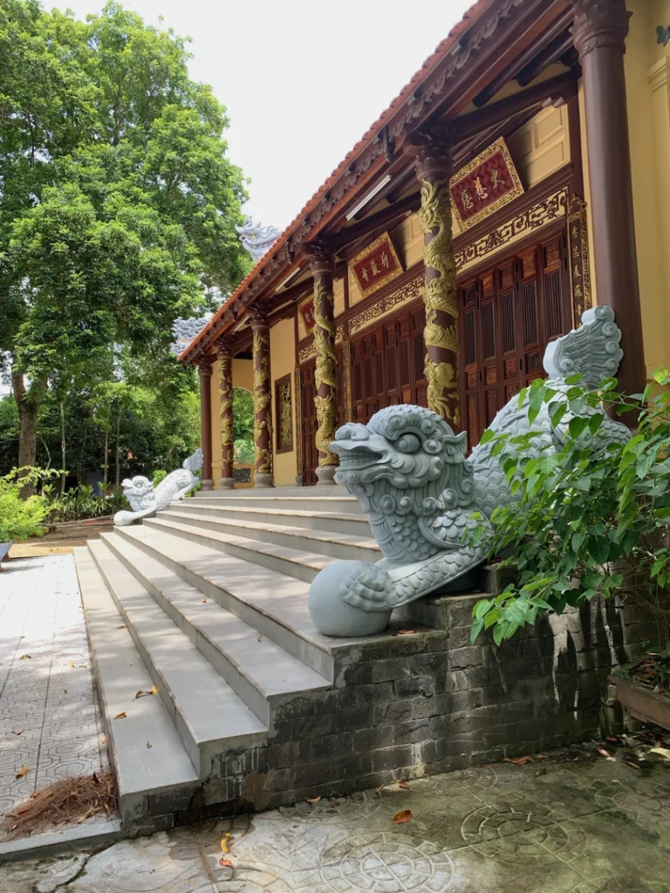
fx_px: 671
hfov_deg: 53.1
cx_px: 335
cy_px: 446
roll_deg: +1.1
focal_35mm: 26
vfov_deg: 67.3
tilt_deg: +4.5
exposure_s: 1/139
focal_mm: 4.25
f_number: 1.8
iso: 25
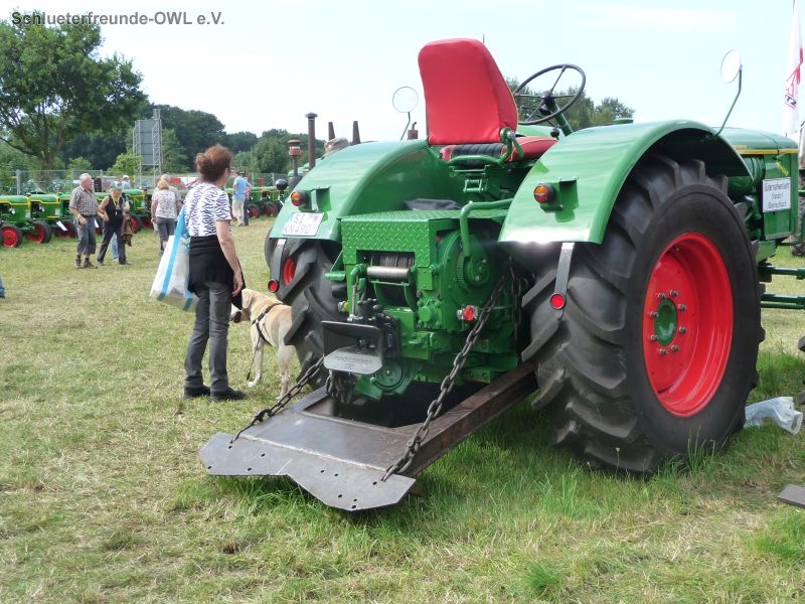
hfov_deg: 39.7
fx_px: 1116
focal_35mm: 48
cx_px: 402
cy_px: 302
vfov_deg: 30.3
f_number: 4.2
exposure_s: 1/250
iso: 160
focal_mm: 8
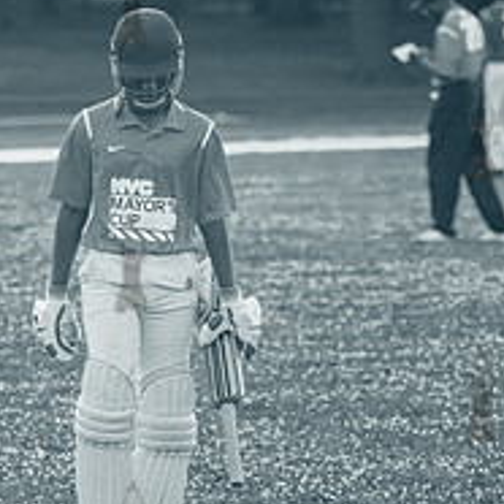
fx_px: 5452
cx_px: 130
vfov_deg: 5.3
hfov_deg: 5.3
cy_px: 264
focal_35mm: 331
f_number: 2.8
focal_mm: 125
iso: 1600
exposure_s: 1/2000
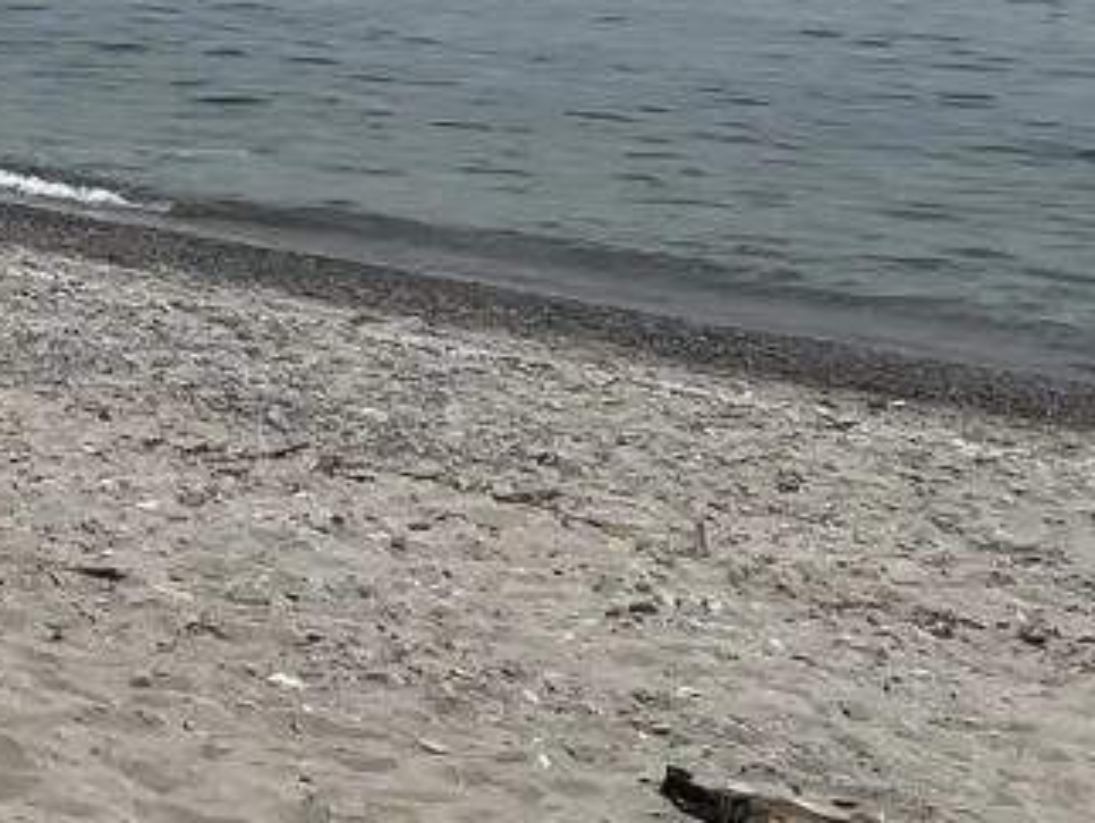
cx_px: -347
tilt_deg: +1.8
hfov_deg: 14.6
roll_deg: -0.2
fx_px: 4084
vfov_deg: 11.0
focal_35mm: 129
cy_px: -510
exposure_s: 1/8403
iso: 50
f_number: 1.6
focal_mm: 5.1
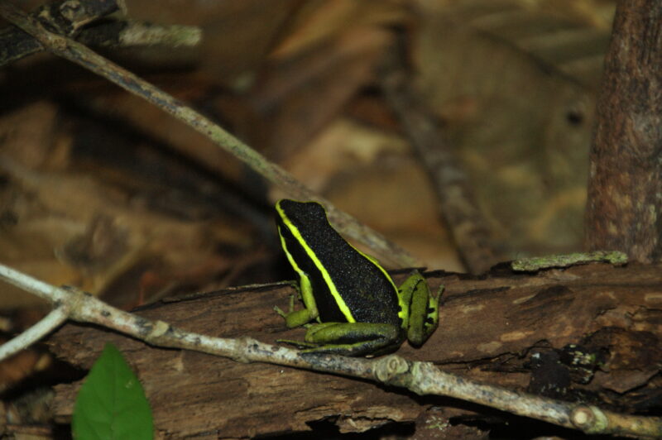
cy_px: 220
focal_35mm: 420
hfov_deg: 4.9
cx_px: 331
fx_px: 7717
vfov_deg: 3.3
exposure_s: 1/125
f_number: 6.3
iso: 400
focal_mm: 280
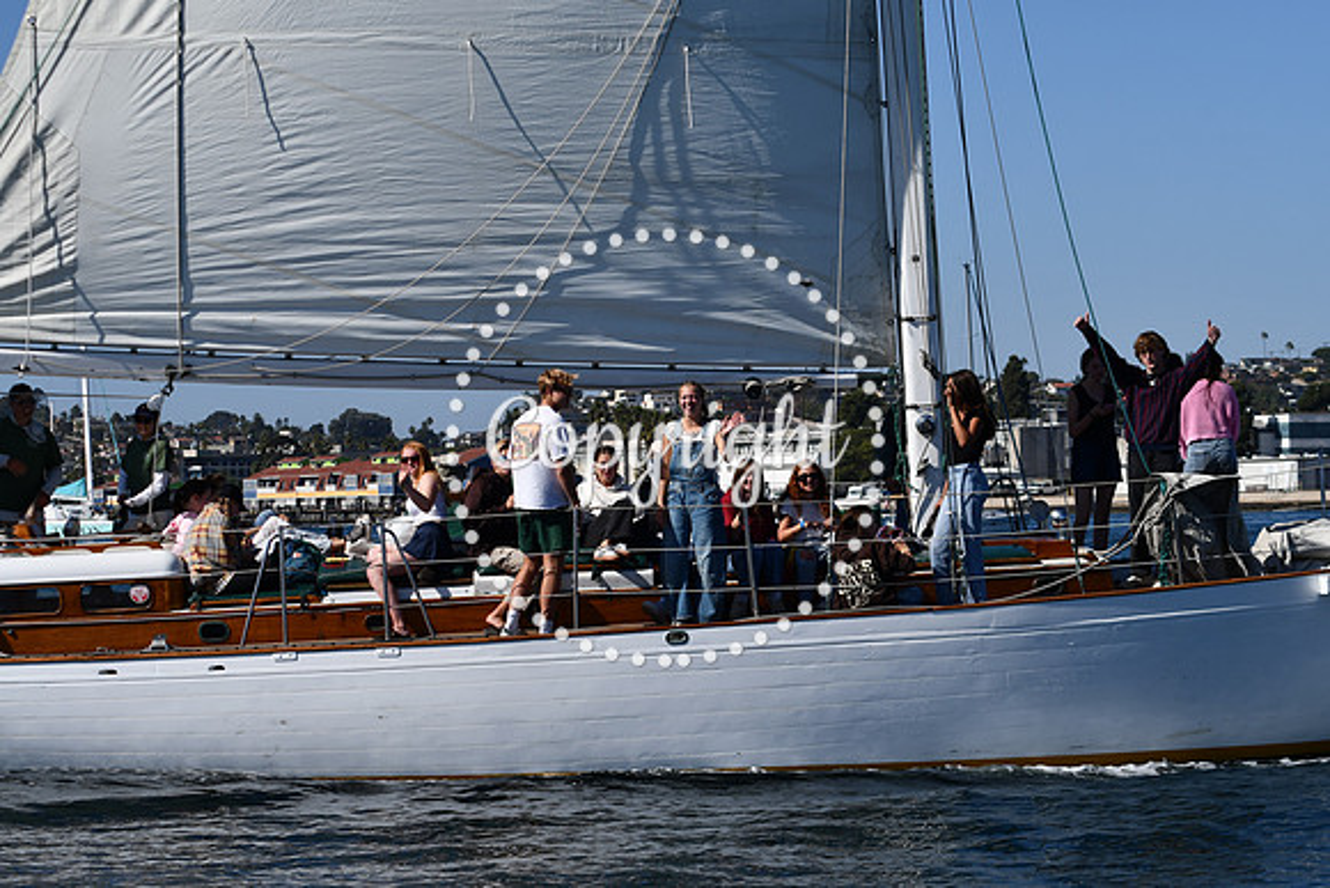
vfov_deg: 13.0
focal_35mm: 105
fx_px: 3880
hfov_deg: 19.5
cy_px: 444
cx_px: 665
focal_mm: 70
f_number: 8
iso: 100
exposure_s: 1/500
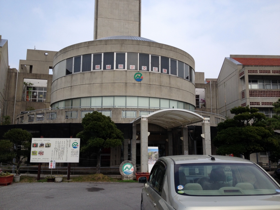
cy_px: 105
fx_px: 283
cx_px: 140
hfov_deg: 52.6
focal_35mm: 35
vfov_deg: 40.7
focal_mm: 4.28
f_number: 2.4
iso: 50
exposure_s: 1/1255
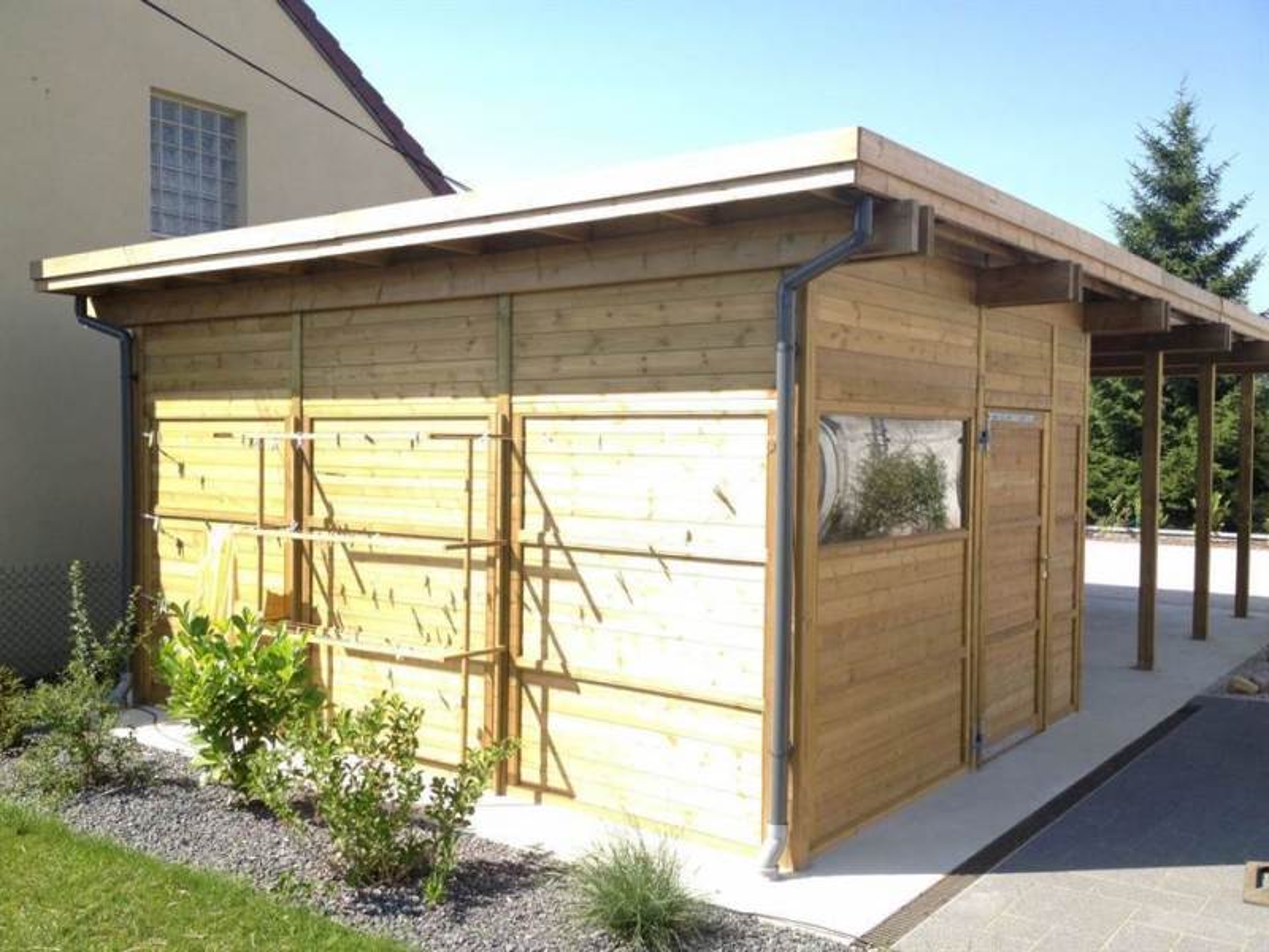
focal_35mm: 35
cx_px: 634
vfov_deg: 40.7
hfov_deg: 52.6
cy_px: 476
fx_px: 1283
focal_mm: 4.28
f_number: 2.4
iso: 50
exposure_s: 1/665
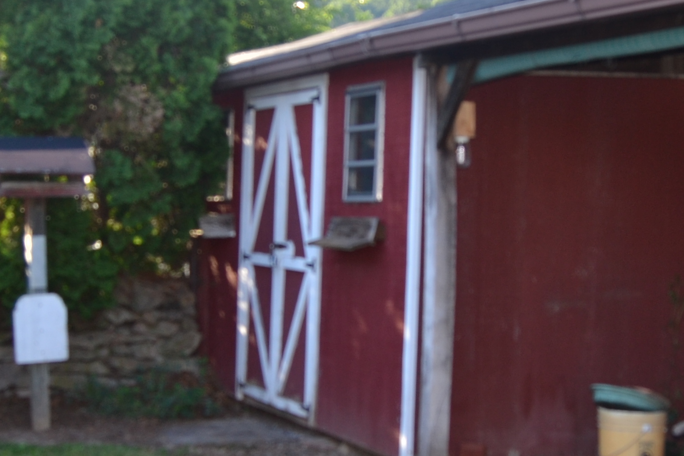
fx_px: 1463
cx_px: 391
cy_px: 285
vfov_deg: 17.7
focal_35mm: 77
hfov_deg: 26.3
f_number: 4
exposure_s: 1/125
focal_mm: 18
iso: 110
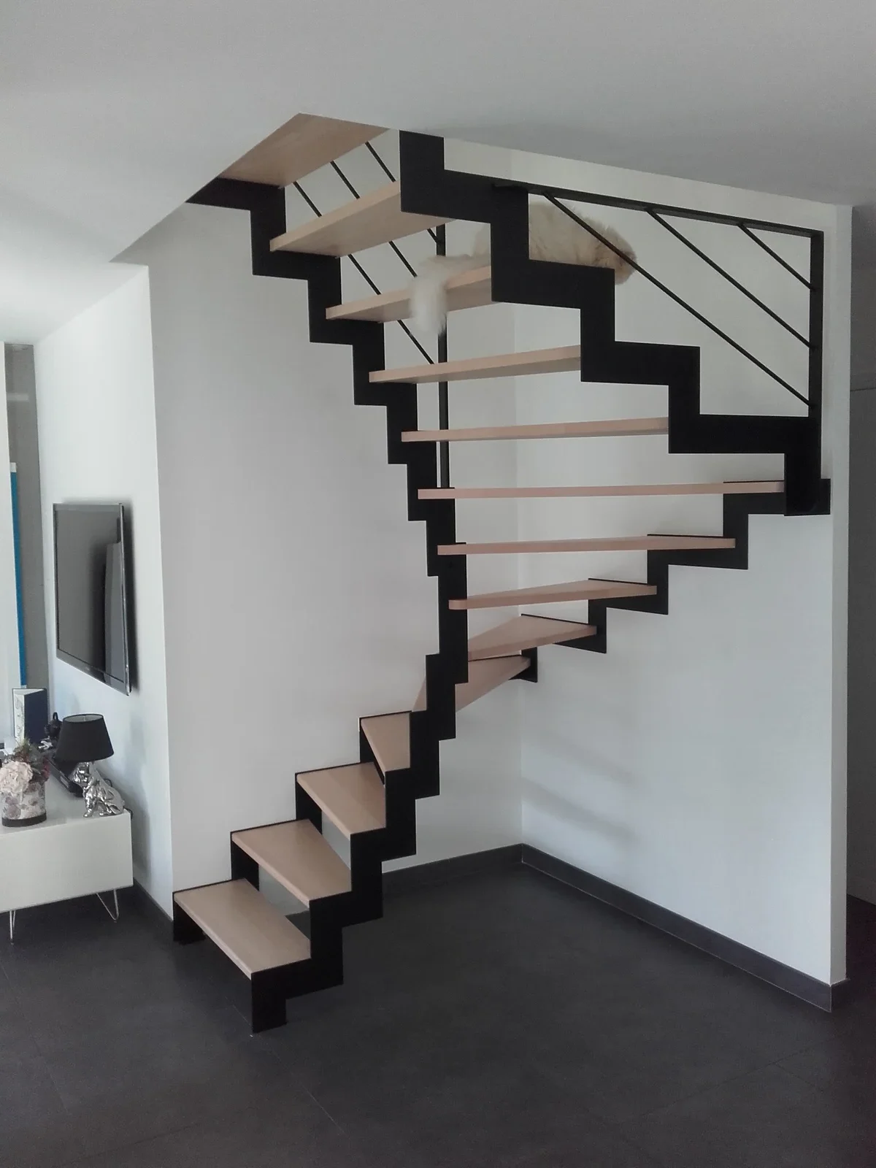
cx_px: 438
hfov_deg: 45.4
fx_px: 1046
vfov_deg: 58.4
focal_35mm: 31
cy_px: 584
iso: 80
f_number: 2.2
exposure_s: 1/33
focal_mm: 3.31
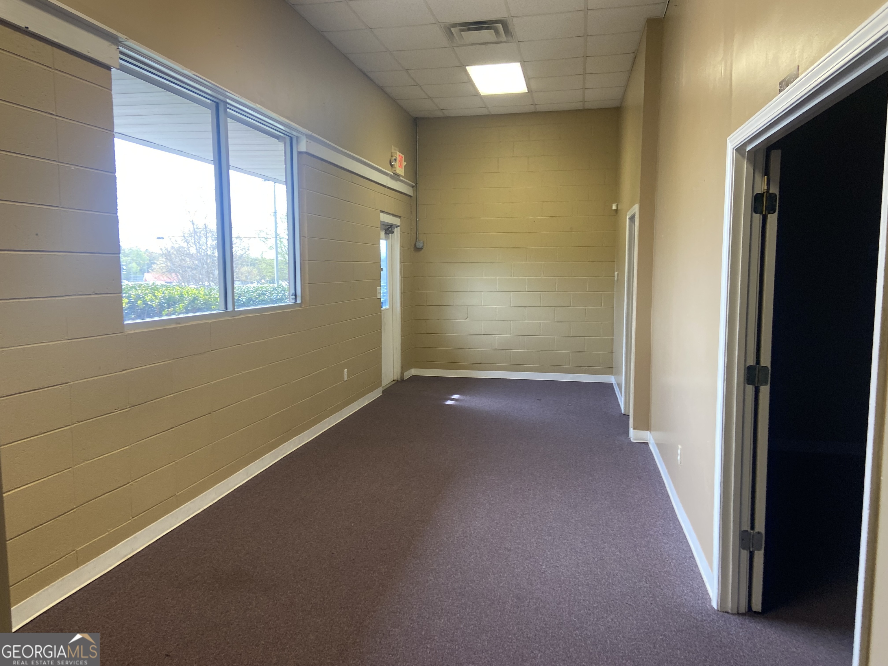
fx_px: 667
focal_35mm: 26
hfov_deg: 67.3
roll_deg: +1.1
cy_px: 333
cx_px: 444
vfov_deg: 53.1
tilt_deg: -2.0
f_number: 1.8
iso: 64
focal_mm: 4.25
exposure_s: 1/60
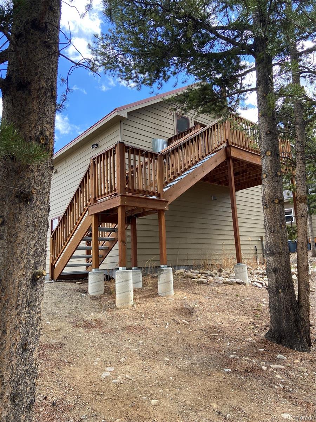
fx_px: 316
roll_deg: +3.5
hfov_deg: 53.1
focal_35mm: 26
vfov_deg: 67.3
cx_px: 158
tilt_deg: +9.3
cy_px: 211
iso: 32
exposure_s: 1/449
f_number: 1.8
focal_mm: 4.25
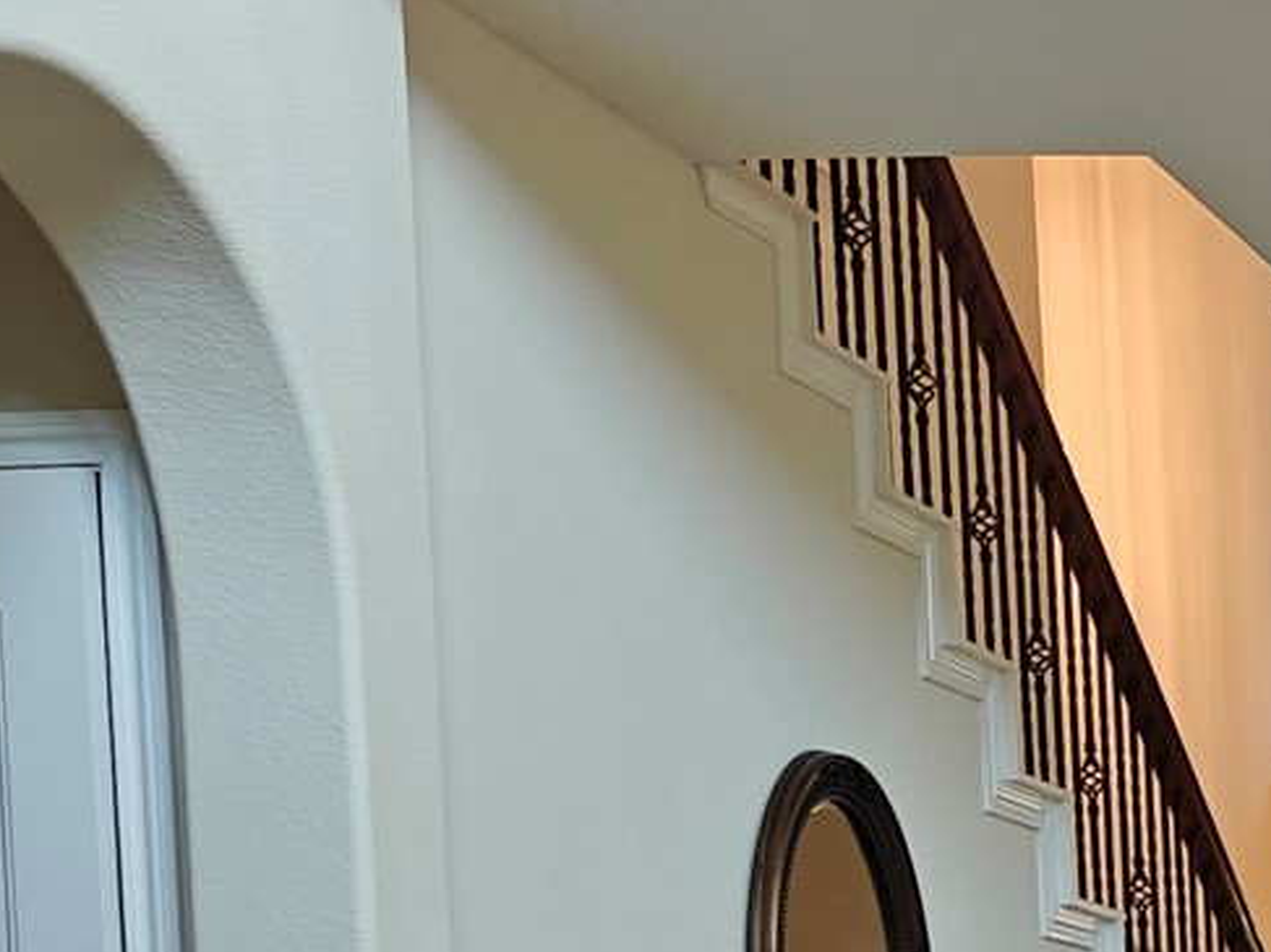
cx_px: 2646
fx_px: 3708
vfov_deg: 14.0
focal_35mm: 101
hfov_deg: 15.2
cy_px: 1286
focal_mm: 5.59
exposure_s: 1/60
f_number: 1.8
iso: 640
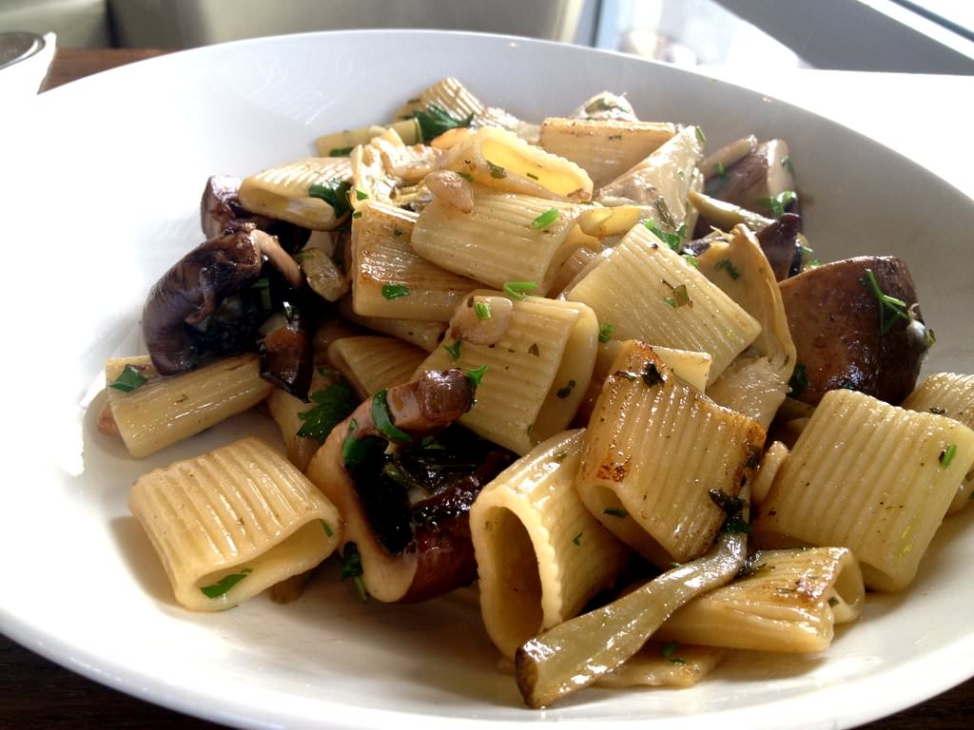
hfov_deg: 52.6
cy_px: 365
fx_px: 985
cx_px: 487
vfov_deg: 40.7
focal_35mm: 35
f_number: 2.4
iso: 50
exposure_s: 1/60
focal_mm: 4.28
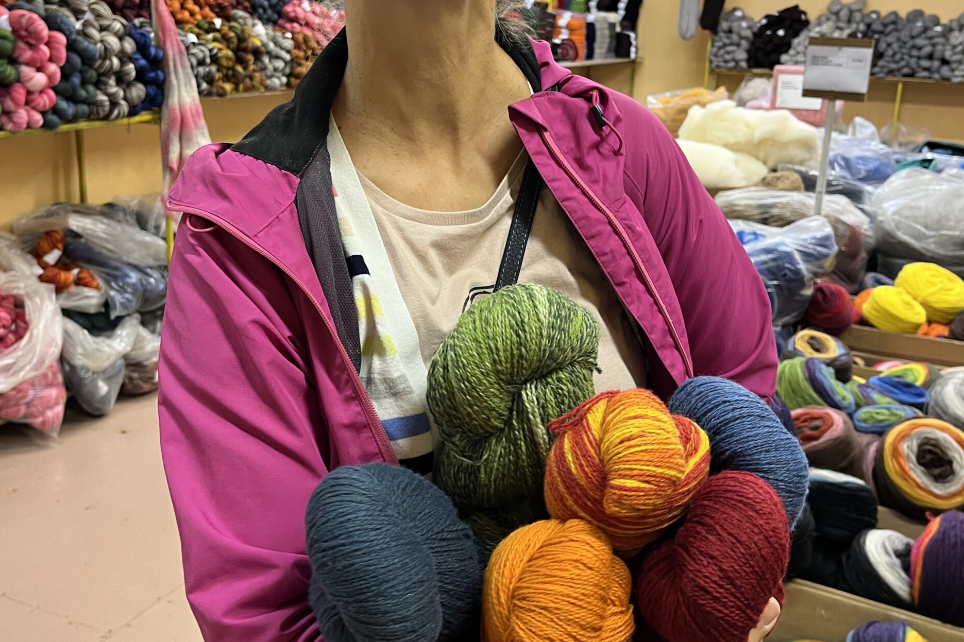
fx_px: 991
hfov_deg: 51.9
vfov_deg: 35.7
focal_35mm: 37
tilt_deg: -16.4
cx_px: 484
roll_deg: -2.1
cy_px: 239
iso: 160
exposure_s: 1/50
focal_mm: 5.1
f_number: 1.6
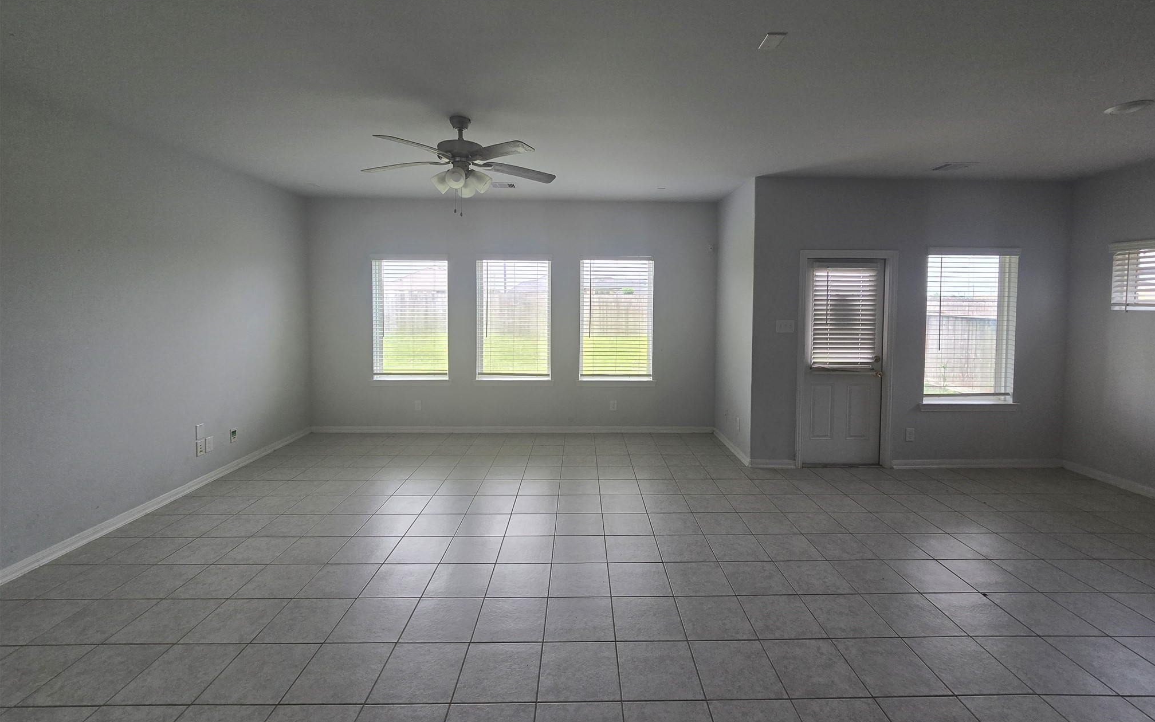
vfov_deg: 78.4
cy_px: 322
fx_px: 441
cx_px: 586
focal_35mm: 14
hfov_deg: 105.3
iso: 50
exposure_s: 1/120
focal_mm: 2.2
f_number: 2.2
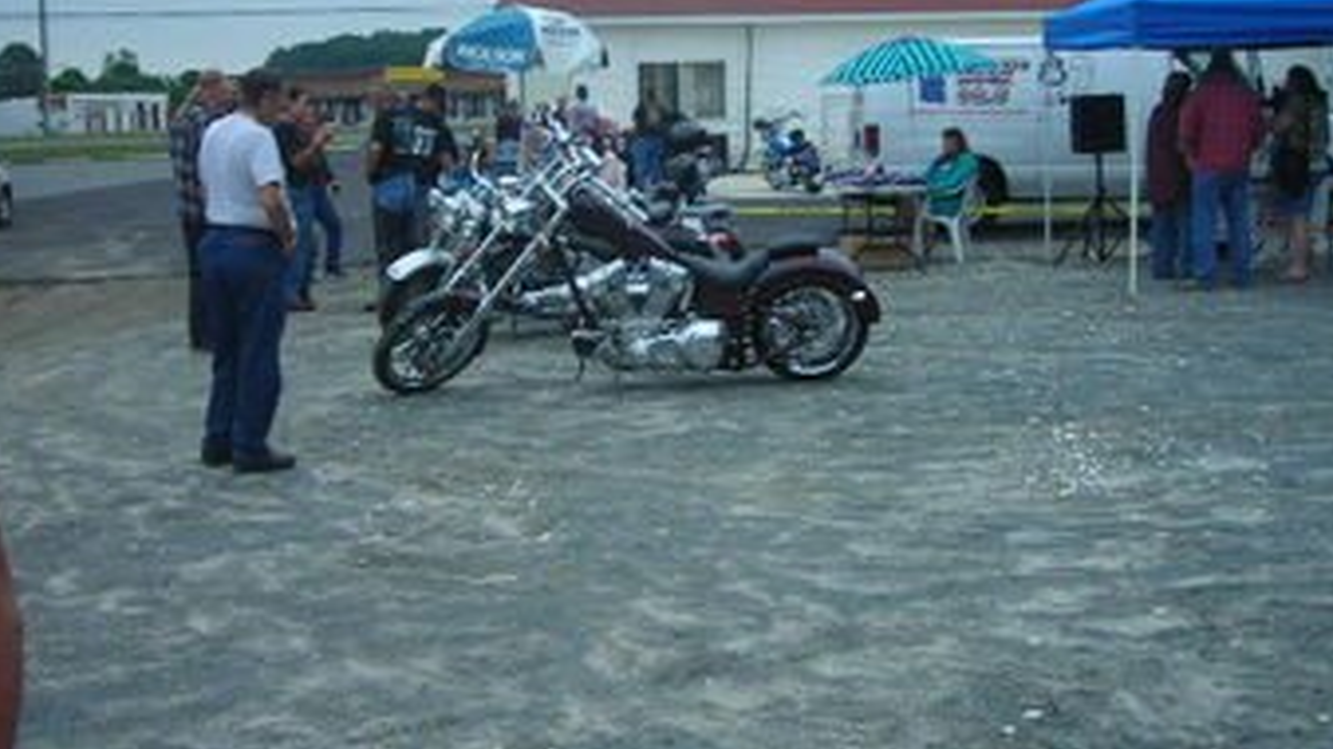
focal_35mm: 49
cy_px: 272
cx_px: 580
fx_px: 1732
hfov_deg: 42.0
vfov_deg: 24.3
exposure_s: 1/185
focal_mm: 6.3
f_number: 3.2
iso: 50
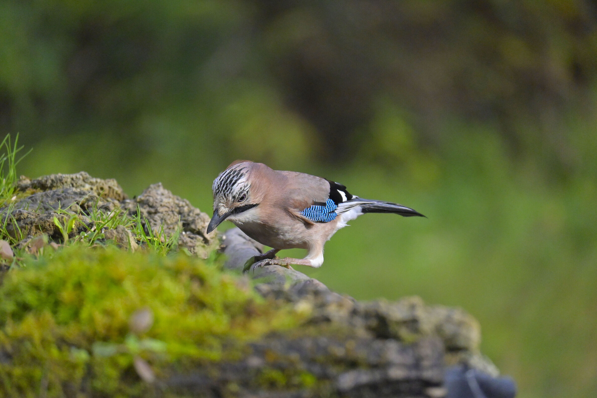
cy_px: 199
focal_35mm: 375
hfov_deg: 5.5
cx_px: 298
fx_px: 6218
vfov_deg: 3.7
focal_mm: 250
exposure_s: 1/3200
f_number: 6.3
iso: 4000
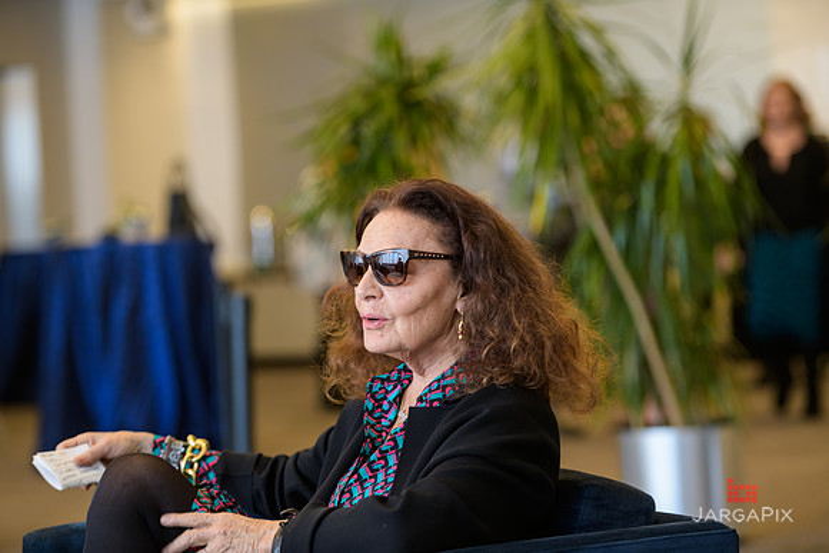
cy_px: 276
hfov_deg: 17.6
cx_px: 414
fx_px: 2672
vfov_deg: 11.8
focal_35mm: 116
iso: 800
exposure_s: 1/200
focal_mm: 116
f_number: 3.2
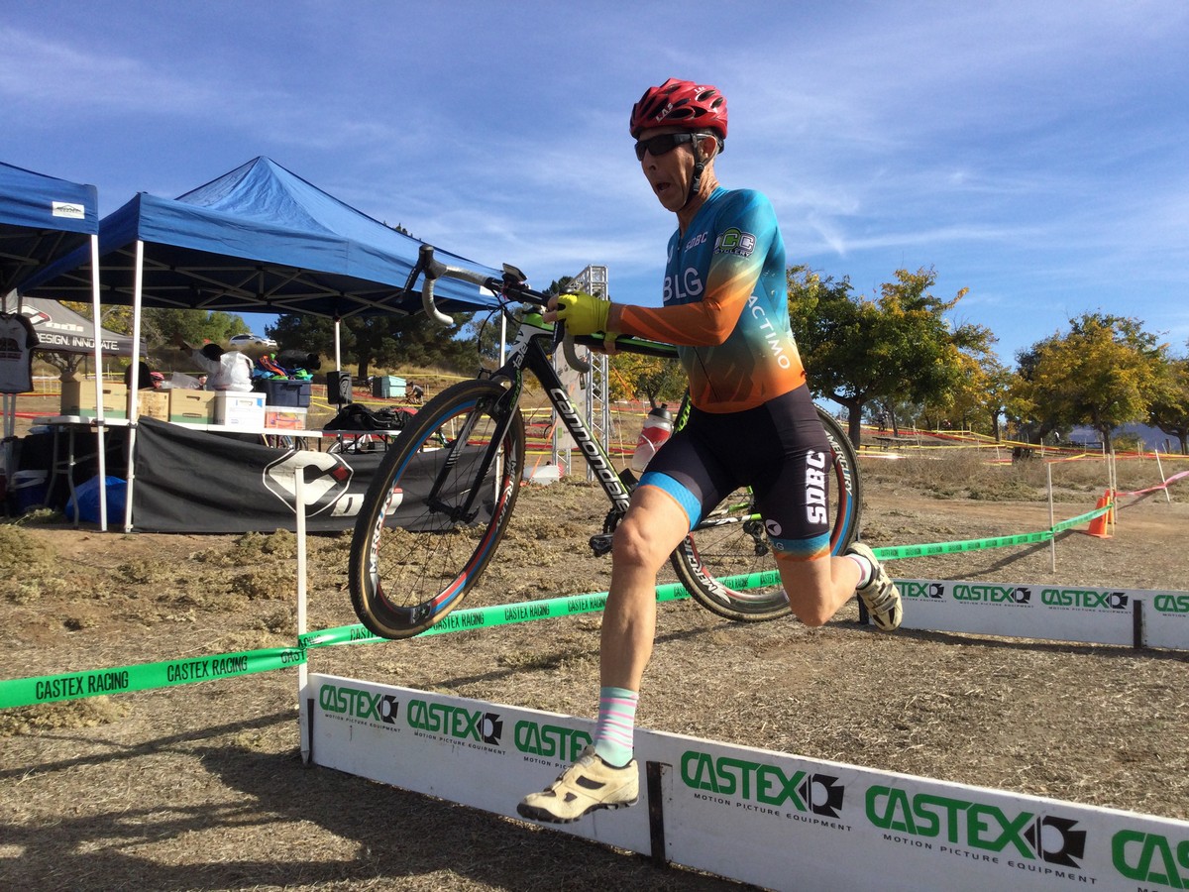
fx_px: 1065
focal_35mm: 31
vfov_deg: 45.4
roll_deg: +1.9
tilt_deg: +2.9
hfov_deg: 58.4
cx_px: 594
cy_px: 446
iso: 25
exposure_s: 1/1131
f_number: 2.4
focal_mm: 3.3
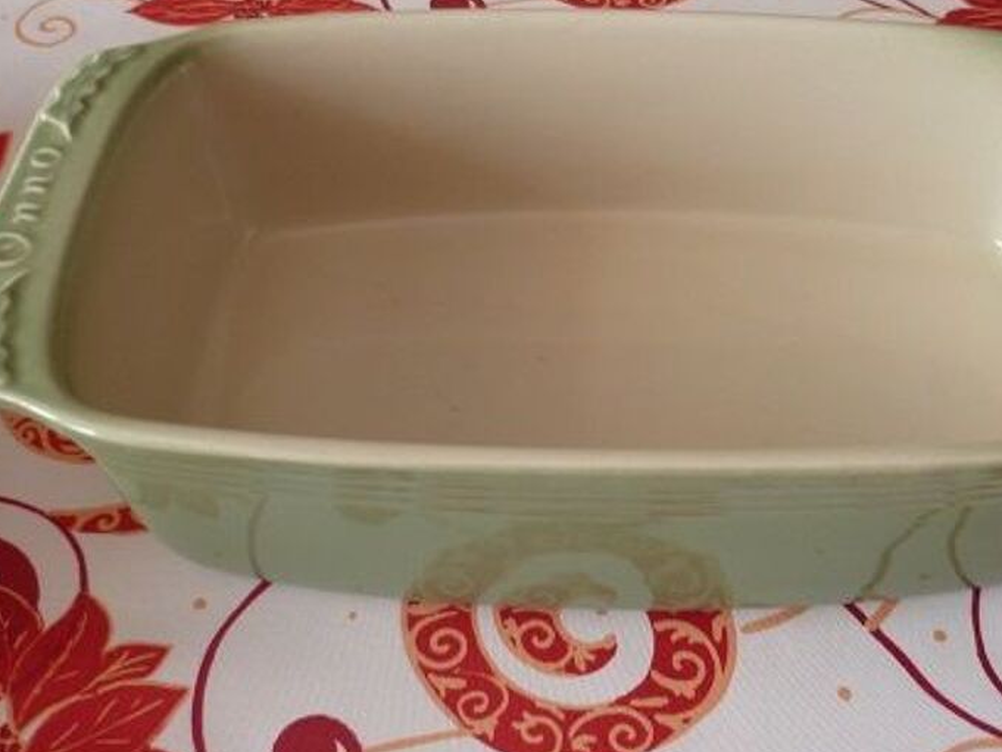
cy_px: 300
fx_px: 1361
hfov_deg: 40.1
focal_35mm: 47
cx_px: 631
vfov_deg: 30.8
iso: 200
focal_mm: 5.7
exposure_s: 1/30
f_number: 3
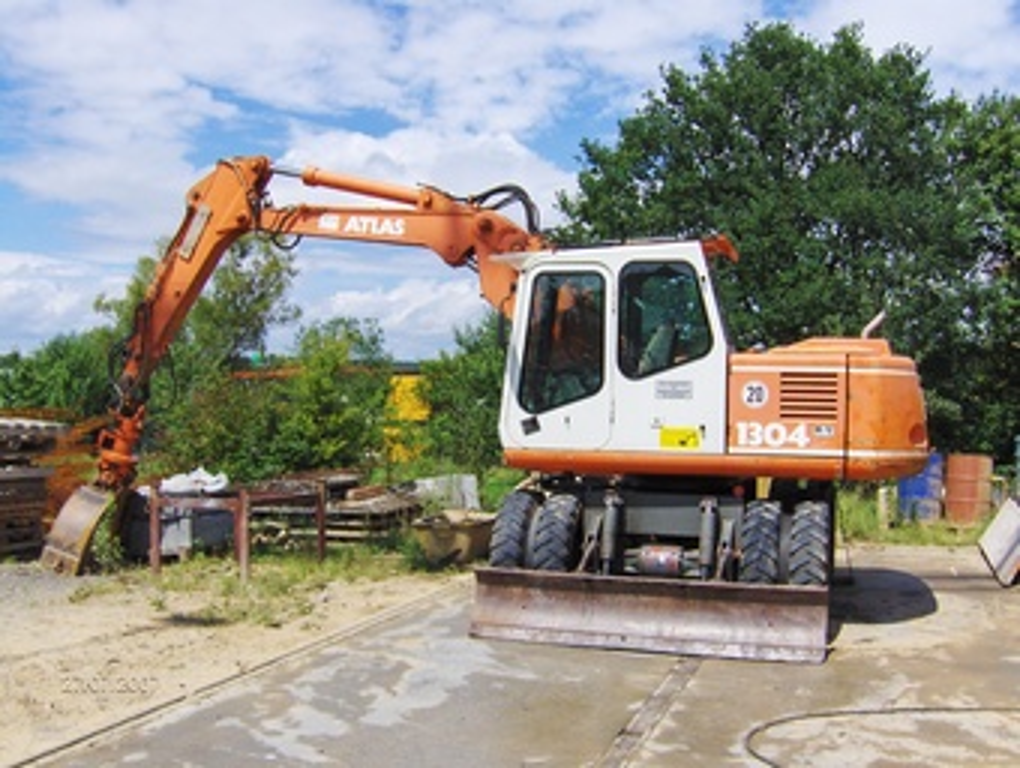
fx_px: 1033
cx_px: 510
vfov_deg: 40.8
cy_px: 384
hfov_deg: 52.6
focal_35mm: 35
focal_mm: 7.5
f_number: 6.9
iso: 100
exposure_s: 1/719
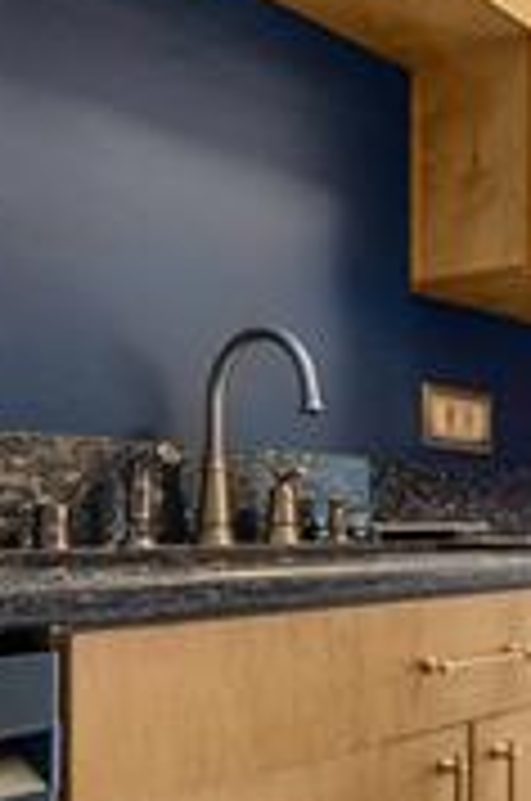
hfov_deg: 24.8
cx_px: 837
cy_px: 536
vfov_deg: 49.9
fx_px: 844
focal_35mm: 38
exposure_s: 1/3
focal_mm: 10
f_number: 8
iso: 400
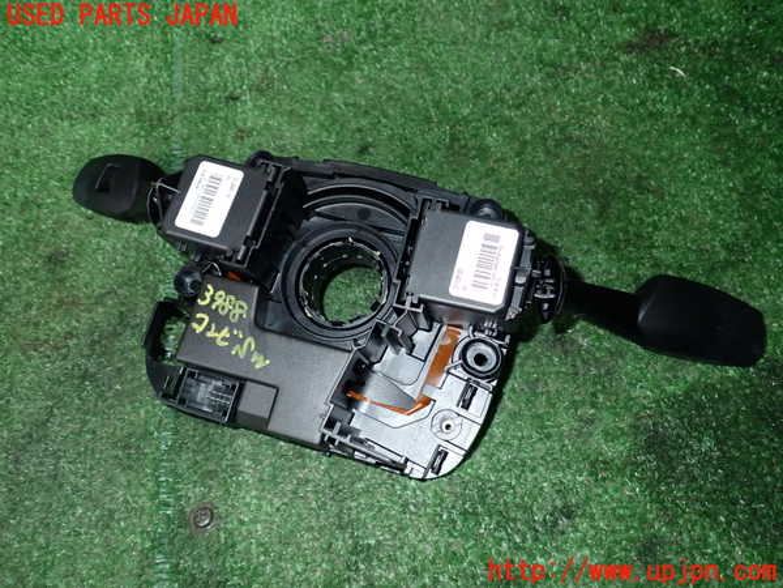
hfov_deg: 60.0
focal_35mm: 30
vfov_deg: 46.8
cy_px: 294
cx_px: 392
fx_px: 679
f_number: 6.3
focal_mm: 5.4
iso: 250
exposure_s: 1/30
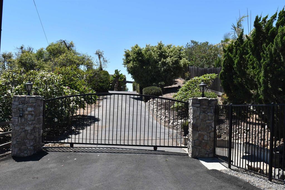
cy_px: 95
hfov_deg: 49.5
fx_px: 309
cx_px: 142
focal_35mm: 39
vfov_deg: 34.2
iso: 200
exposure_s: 1/320
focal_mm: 26
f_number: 9
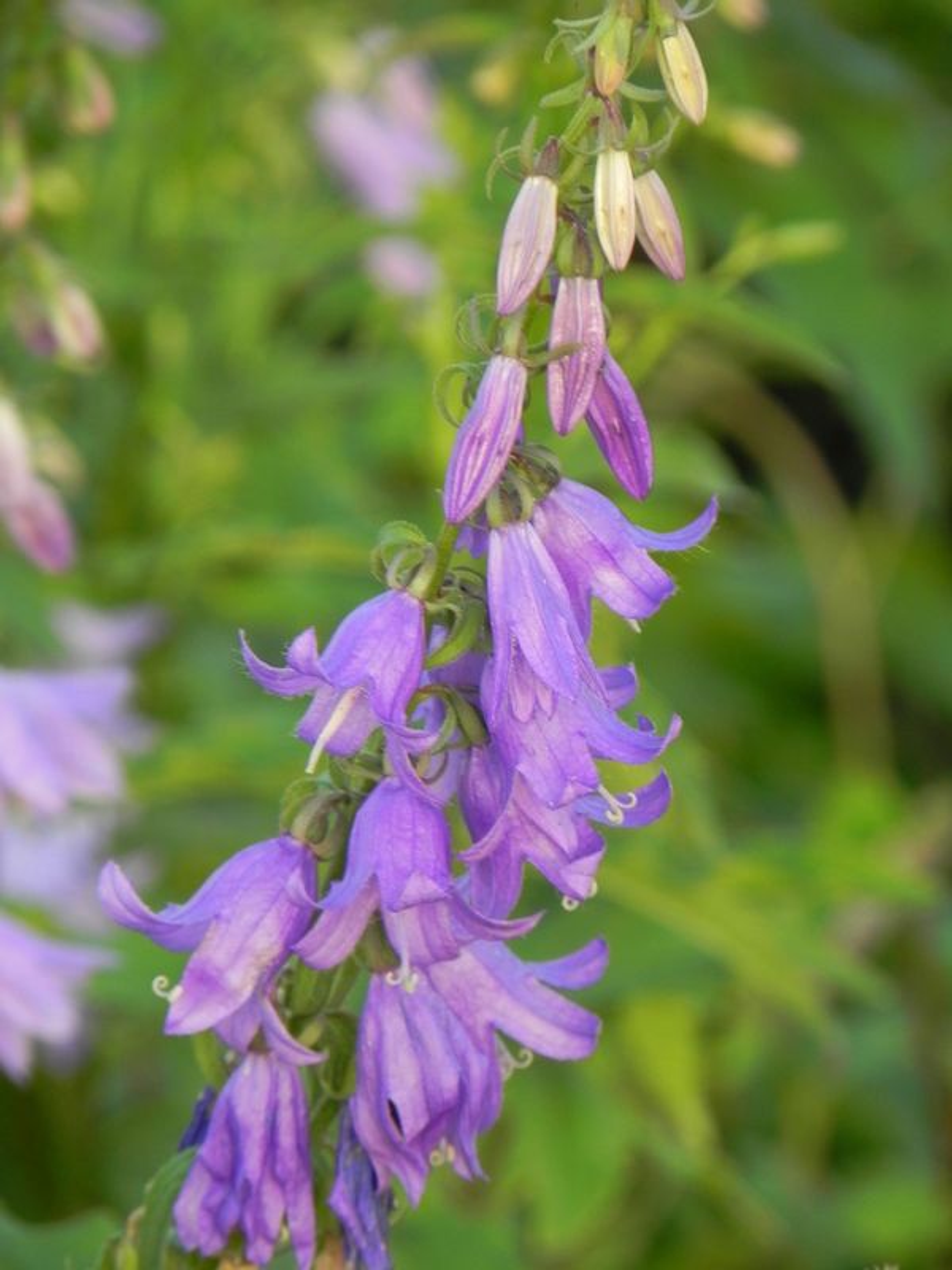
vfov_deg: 4.7
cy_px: 635
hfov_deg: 3.5
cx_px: 476
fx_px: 15584
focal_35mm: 425
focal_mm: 75.7
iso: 160
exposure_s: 1/80
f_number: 5
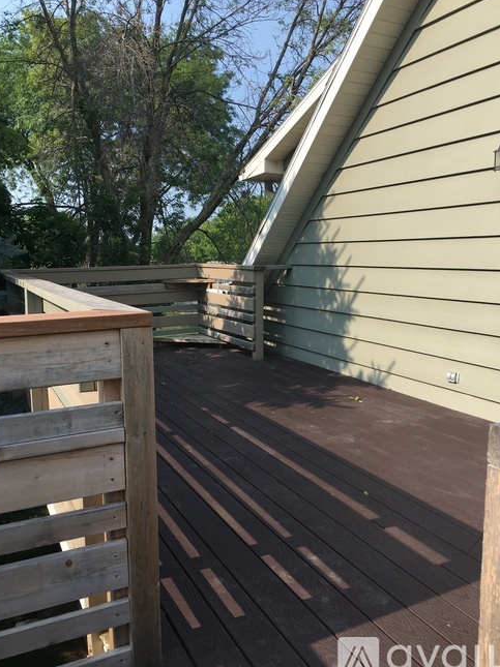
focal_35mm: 30
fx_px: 578
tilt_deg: -6.3
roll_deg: +0.0
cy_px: 334
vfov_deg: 60.0
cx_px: 246
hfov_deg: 46.8
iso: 25
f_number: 2.2
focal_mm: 4.15
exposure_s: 1/999
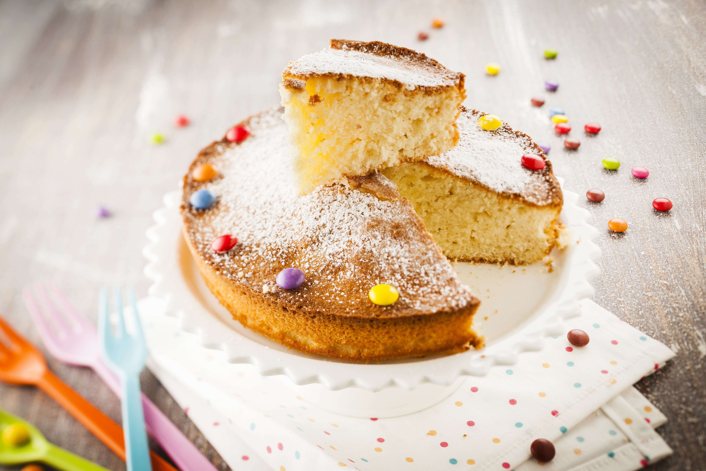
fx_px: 882
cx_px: 353
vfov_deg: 29.9
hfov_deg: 43.6
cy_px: 236
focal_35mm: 45
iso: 100
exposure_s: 1/60
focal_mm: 45
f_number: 8
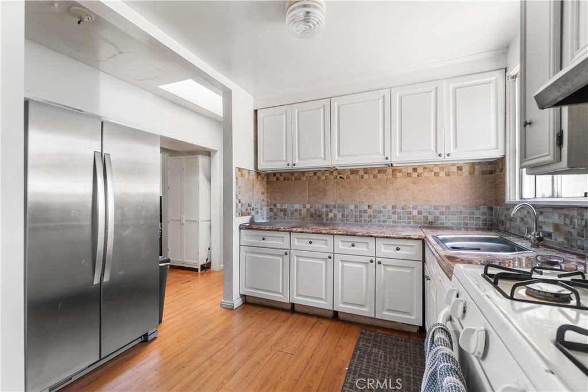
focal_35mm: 15
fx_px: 245
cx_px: 294
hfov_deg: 100.4
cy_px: 196
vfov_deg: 77.3
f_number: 7.1
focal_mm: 10
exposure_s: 1/5
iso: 320
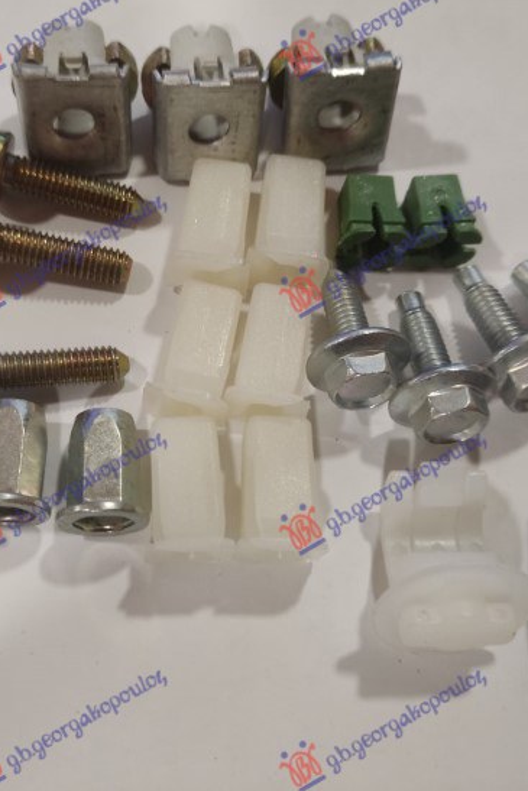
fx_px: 835
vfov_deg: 50.6
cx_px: 207
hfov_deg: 34.9
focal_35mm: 38
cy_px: 360
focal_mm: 4.71
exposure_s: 1/60
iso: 260
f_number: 1.79
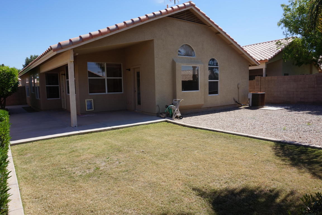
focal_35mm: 24
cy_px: 108
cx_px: 161
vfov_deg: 53.1
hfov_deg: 73.8
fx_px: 215
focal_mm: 16
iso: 100
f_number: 13
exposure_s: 1/80
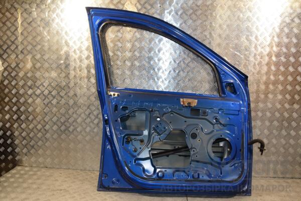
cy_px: 100
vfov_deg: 41.7
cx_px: 150
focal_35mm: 32
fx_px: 263
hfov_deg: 59.5
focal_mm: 21
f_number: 7.1
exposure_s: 1/200
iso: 800
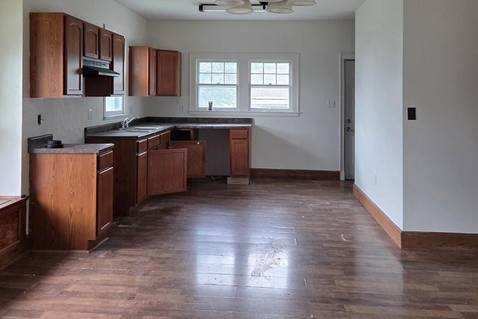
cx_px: 240
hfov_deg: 58.7
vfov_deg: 40.3
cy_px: 93
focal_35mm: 32
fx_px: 425
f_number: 1.8
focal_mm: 5.4
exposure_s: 1/180
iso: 160
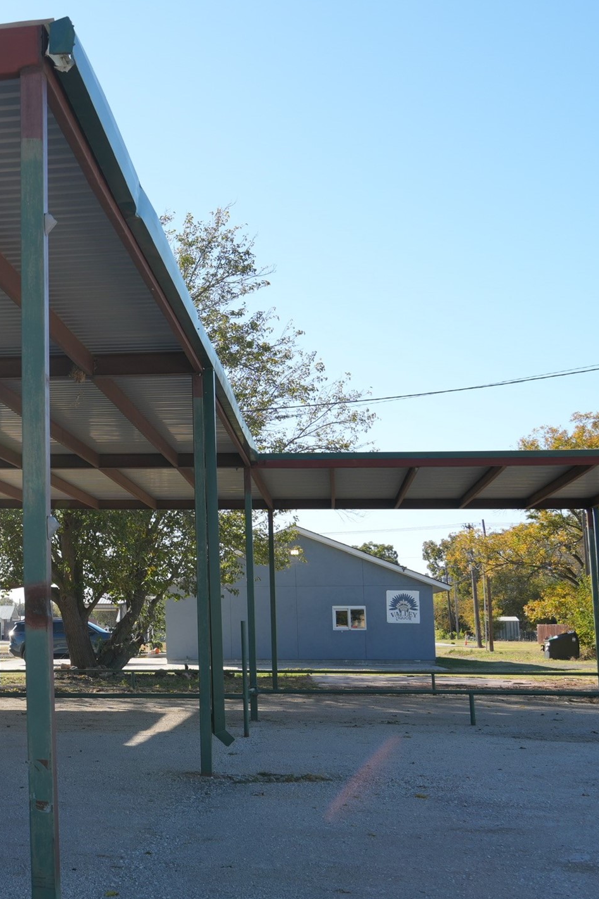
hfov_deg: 24.4
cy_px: 444
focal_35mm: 53
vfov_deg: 37.7
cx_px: -13
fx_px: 1316
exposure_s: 1/200
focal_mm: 23
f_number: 7.1
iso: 100
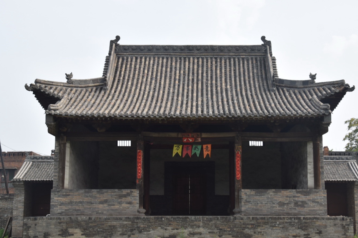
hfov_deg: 32.4
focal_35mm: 62
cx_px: 197
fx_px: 616
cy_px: 140
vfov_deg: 21.9
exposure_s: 1/200
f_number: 9
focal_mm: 34
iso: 100
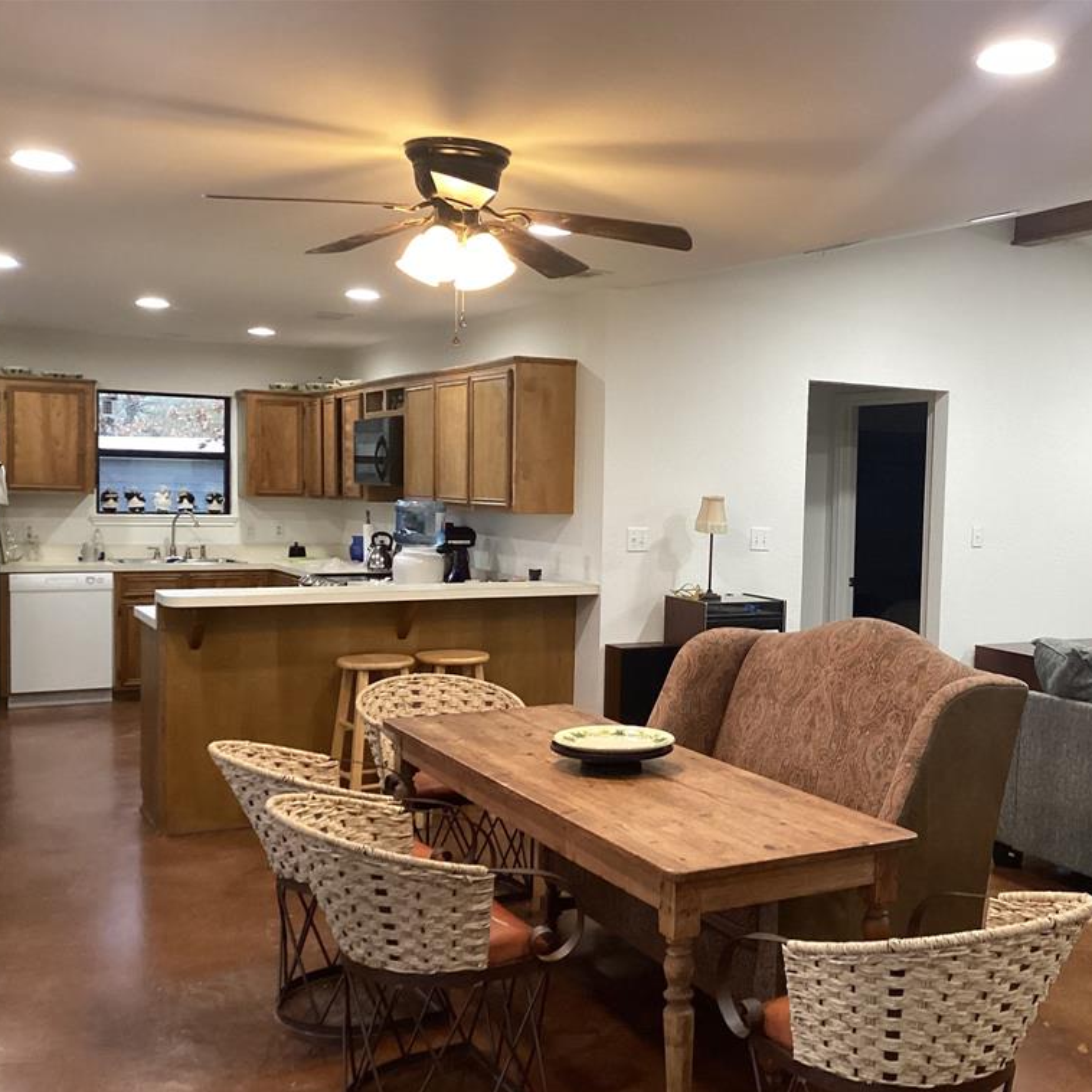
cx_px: 720
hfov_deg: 44.3
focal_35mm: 37
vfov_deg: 44.9
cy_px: 552
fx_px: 1321
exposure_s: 1/60
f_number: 2.4
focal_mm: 3.3
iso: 200
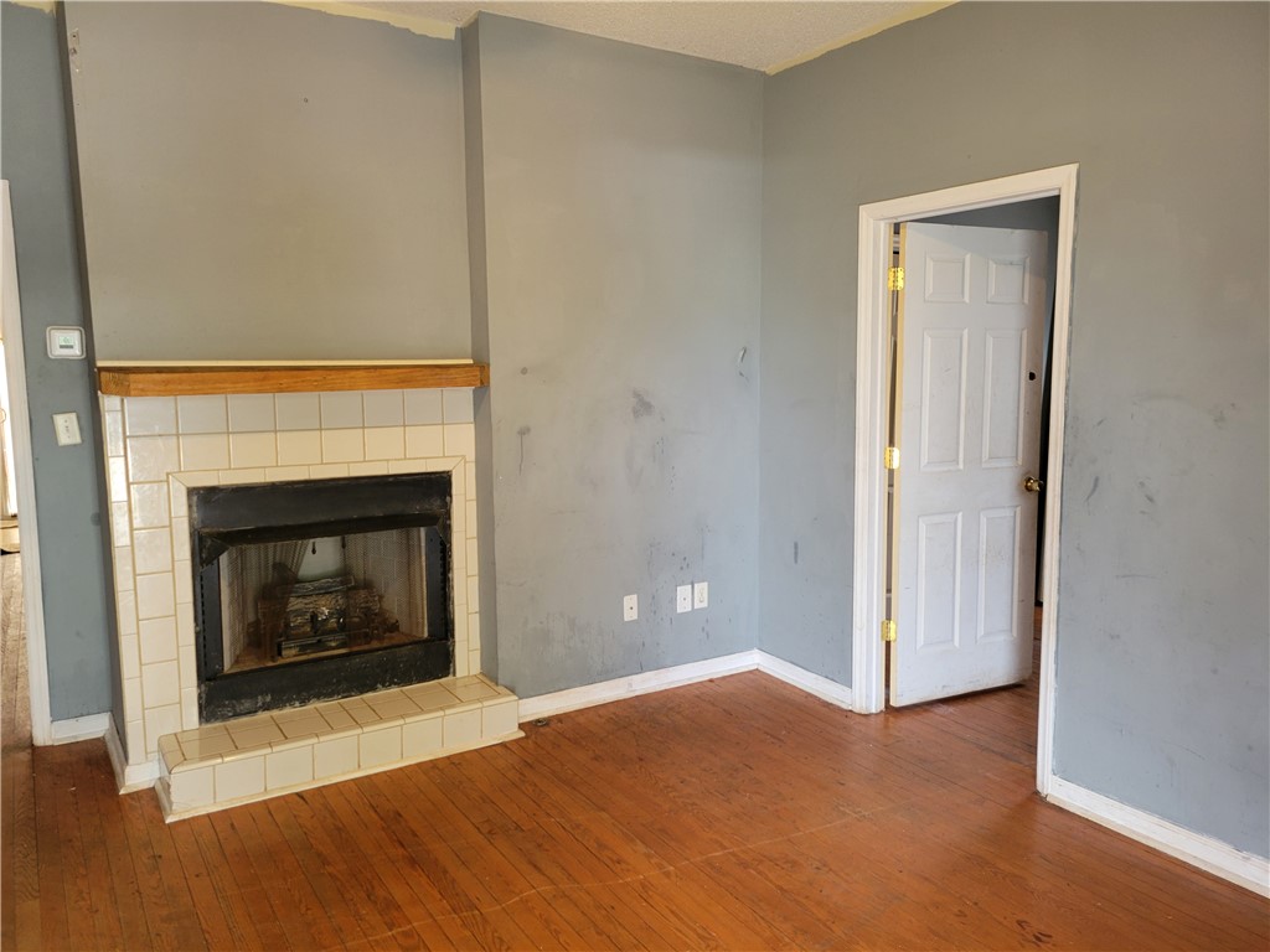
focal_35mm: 26
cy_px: 476
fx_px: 954
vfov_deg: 53.1
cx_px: 635
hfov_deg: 67.3
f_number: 1.8
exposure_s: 1/40
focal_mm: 5.4
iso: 250
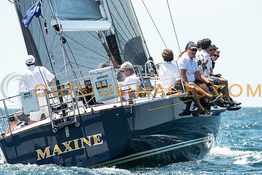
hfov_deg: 6.9
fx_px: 2184
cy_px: 88
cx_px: 131
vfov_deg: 4.6
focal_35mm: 300
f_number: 5
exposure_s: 1/1600
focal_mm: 200
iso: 250
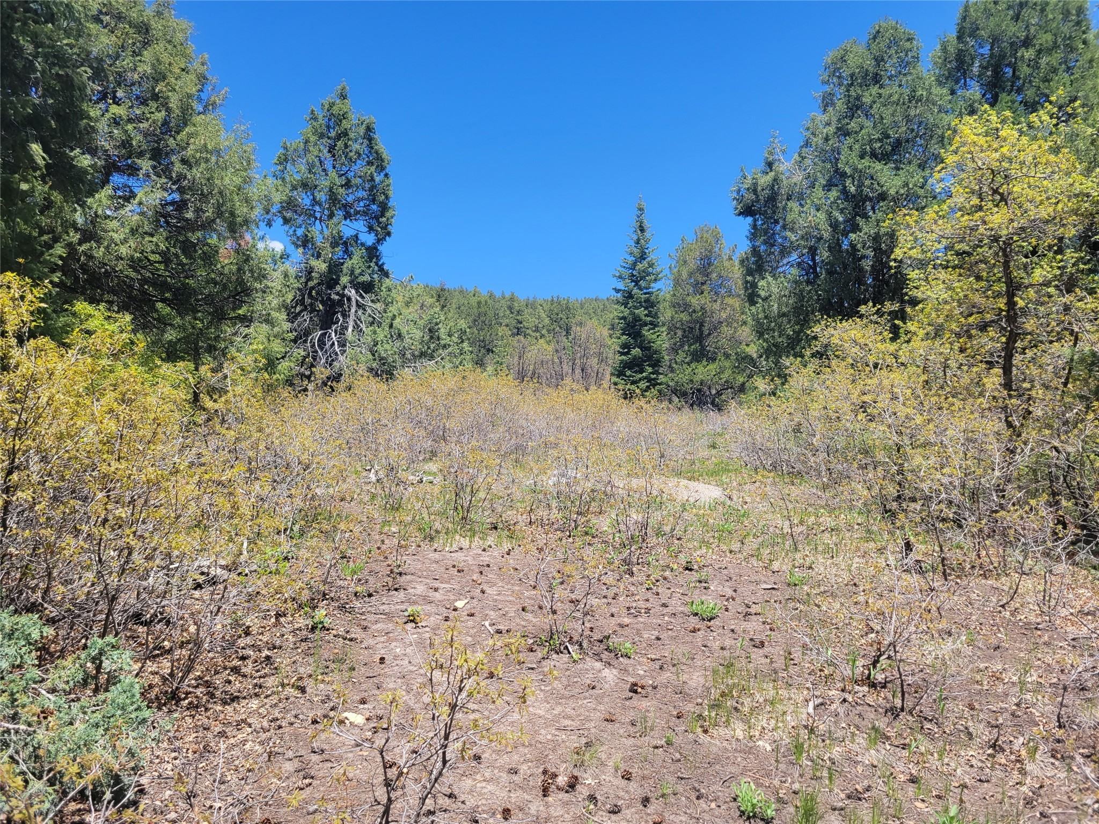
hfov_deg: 67.3
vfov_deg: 53.1
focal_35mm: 26
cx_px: 550
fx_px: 825
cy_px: 412
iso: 40
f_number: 1.8
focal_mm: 5.4
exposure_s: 1/1205
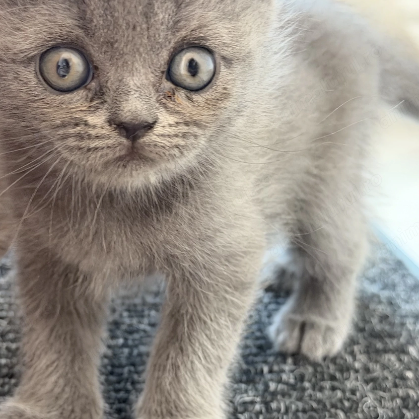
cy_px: 244
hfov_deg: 25.3
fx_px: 931
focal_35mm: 68
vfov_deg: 25.3
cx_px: 174
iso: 320
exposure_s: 1/40
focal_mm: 6.76
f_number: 1.78
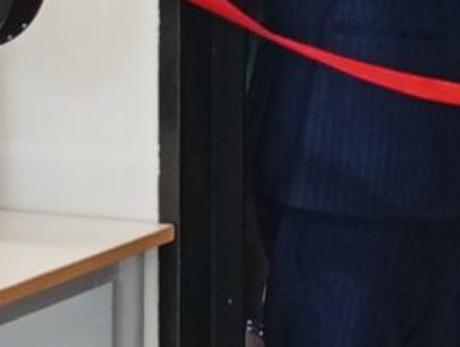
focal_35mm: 206
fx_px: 2742
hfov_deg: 9.5
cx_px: 481
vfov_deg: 7.1
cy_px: -190
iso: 431
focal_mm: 3.98
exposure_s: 1/33.3
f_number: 1.8
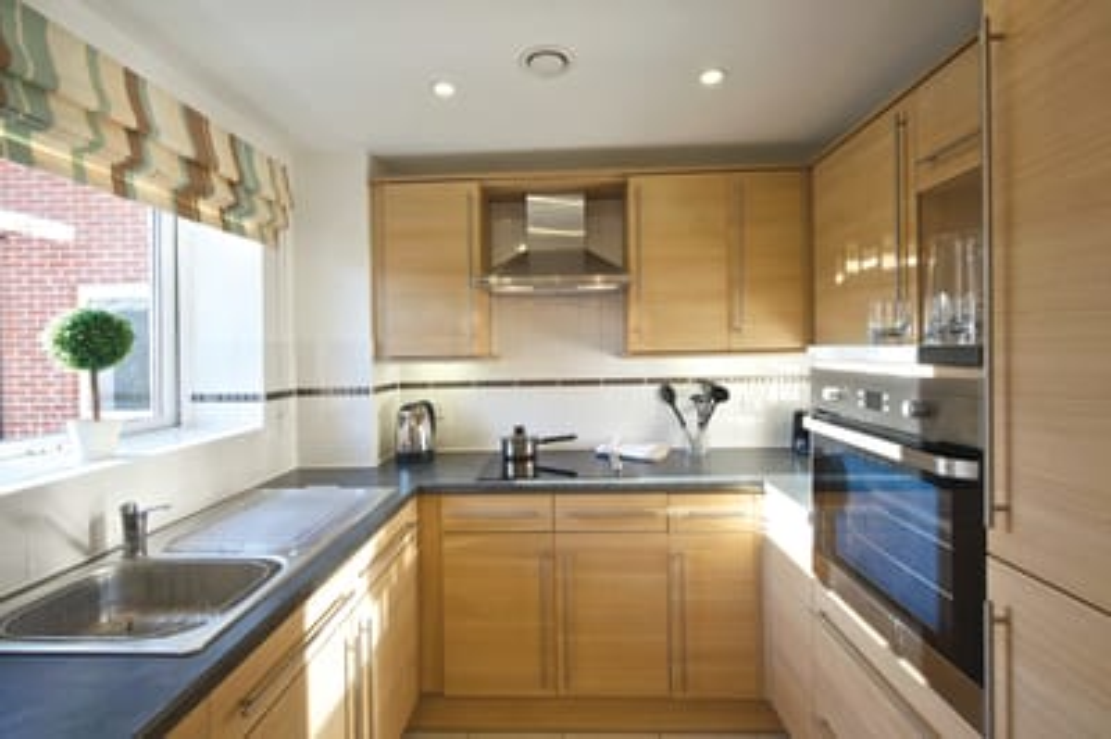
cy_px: 370
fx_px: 493
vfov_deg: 73.6
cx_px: 556
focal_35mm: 16
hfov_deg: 96.8
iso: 200
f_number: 8
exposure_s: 1/25
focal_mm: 16
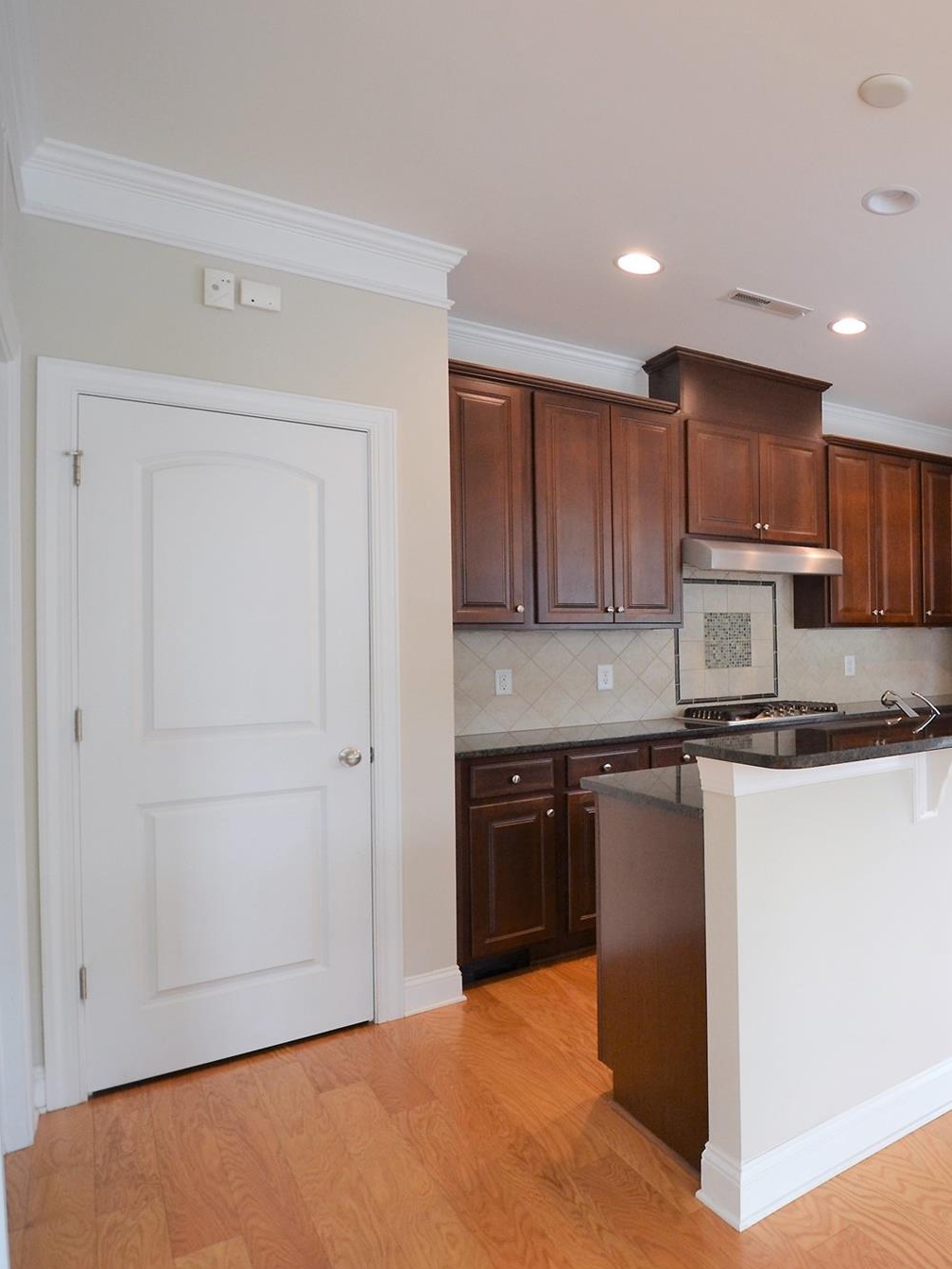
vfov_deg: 76.4
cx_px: 849
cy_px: 631
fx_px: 806
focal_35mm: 22
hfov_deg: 53.8
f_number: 4
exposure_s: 1/60
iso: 400
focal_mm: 10
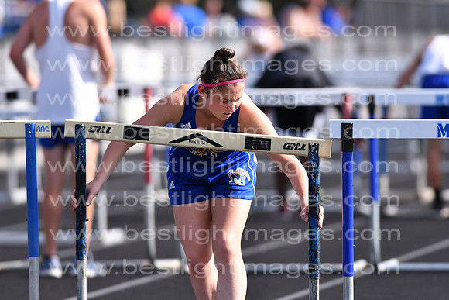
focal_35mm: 450
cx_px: 224
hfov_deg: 4.6
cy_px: 150
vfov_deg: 3.1
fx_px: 5614
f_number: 4
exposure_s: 1/4000
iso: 400
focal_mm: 300
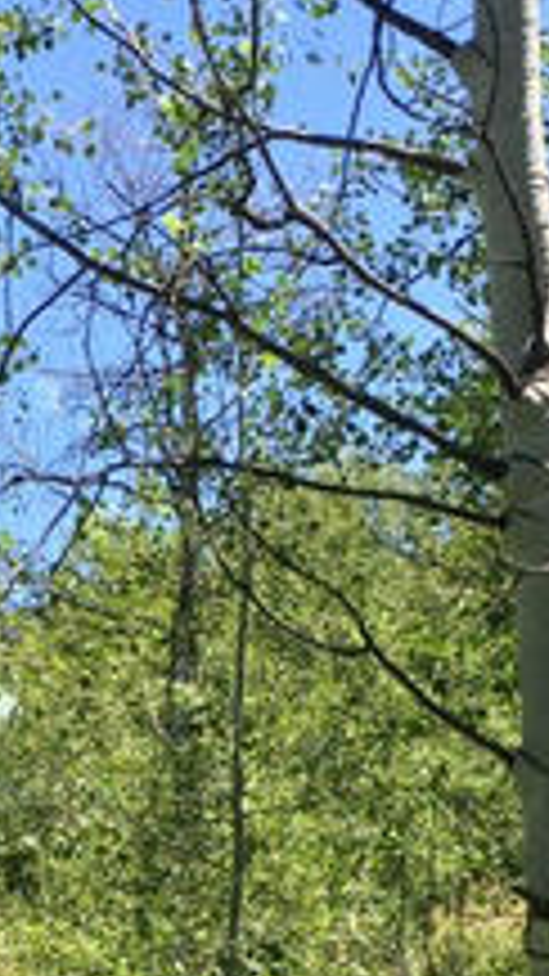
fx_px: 2408
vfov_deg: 22.5
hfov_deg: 12.9
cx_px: 18
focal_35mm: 93
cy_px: 823
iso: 32
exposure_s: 1/791
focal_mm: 4.15
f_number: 2.2
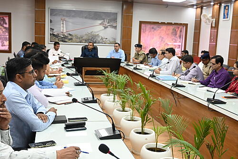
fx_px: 284
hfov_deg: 45.4
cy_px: 80
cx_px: 119
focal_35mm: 43
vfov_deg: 31.2
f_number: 4
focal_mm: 29
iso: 900
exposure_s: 1/125
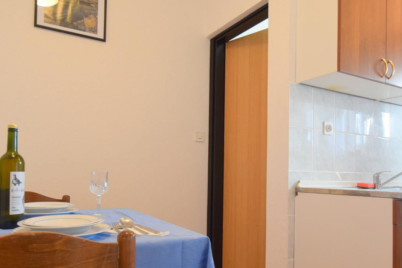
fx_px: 302
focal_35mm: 27
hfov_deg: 67.4
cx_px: 200
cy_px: 156
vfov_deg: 47.8
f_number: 3.5
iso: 800
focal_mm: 10
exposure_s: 1/60
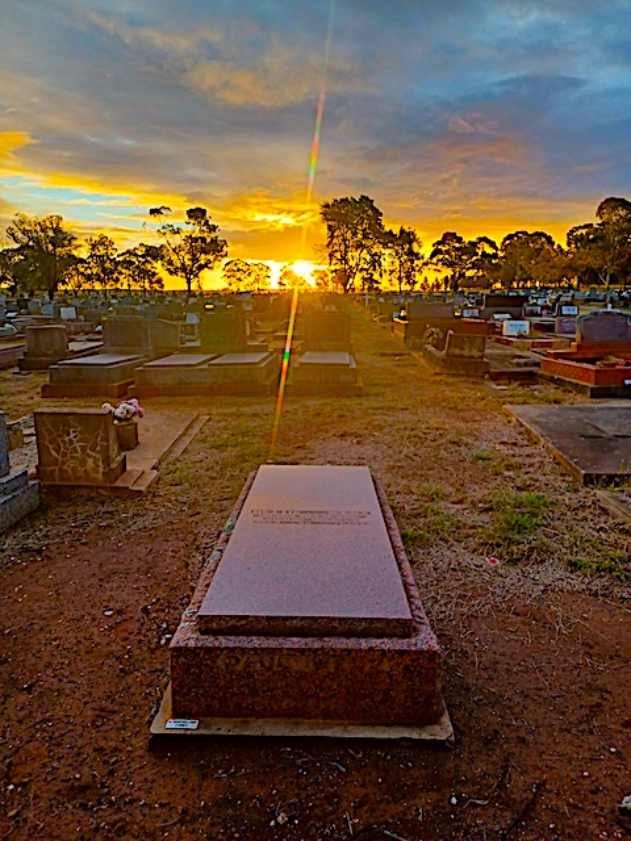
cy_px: 420
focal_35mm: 25
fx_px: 608
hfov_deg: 54.9
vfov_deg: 69.4
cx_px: 316
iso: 50
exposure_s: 1/100
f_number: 1.8
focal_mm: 4.6
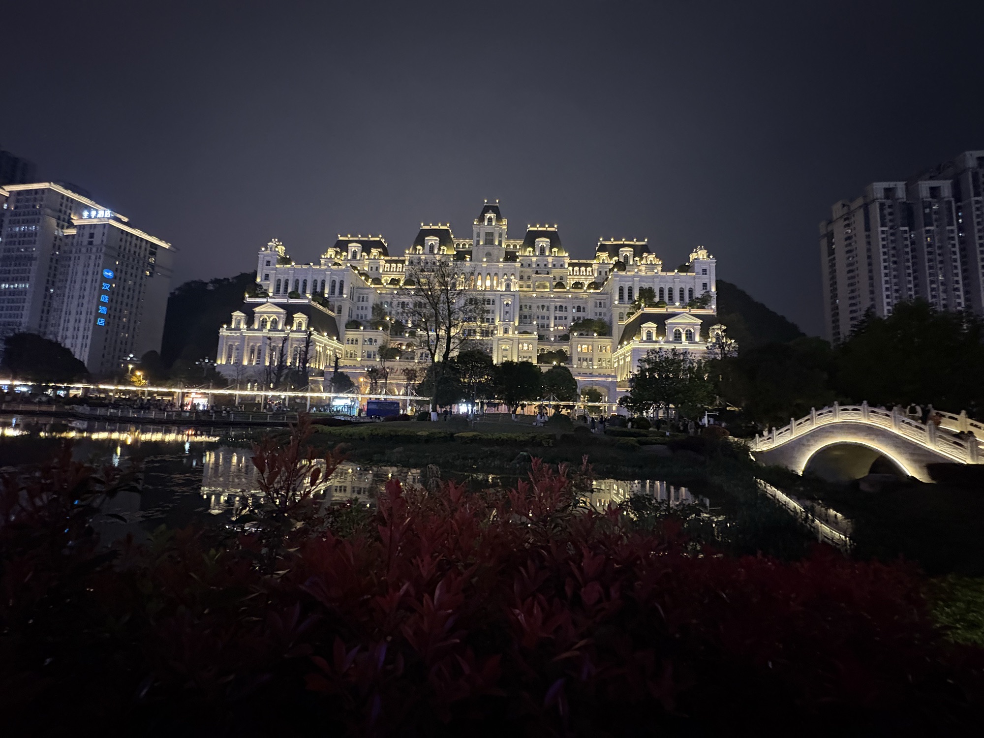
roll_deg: -2.0
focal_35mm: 14
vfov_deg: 85.7
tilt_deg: +6.1
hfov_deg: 102.1
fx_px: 398
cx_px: 492
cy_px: 369
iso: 1000
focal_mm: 2.22
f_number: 2.2
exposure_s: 1/25
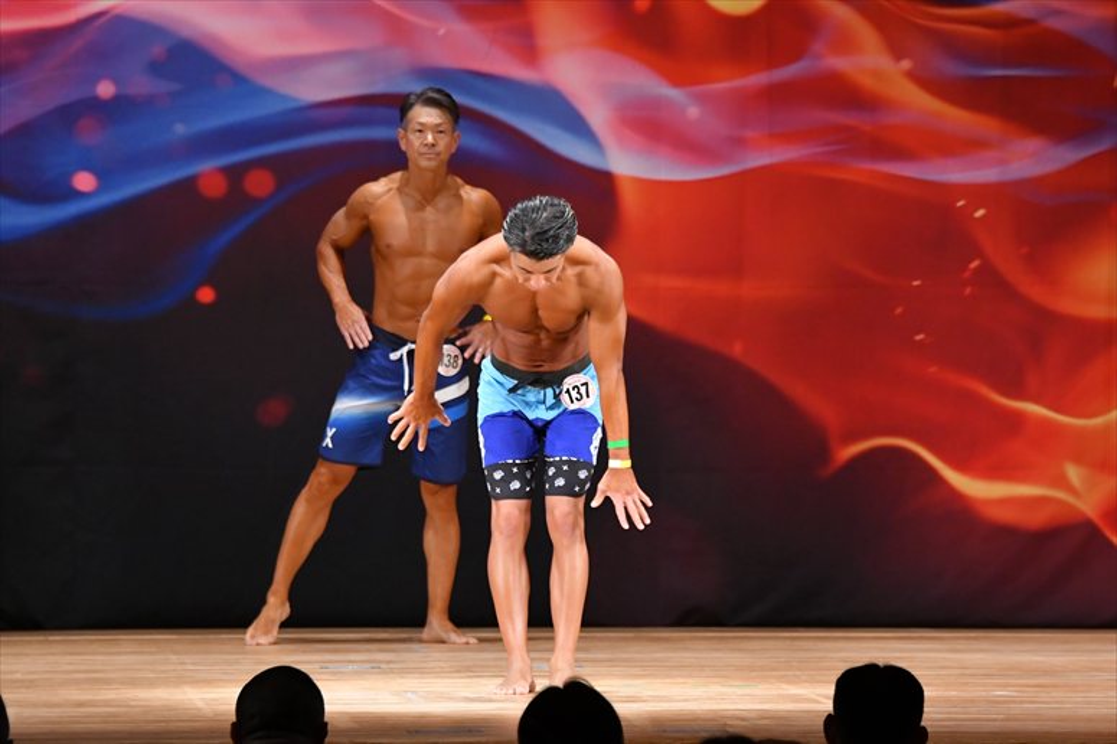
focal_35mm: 240
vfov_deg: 5.7
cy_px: 372
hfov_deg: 8.6
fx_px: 7443
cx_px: 558
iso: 3200
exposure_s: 1/400
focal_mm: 160
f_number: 5.6
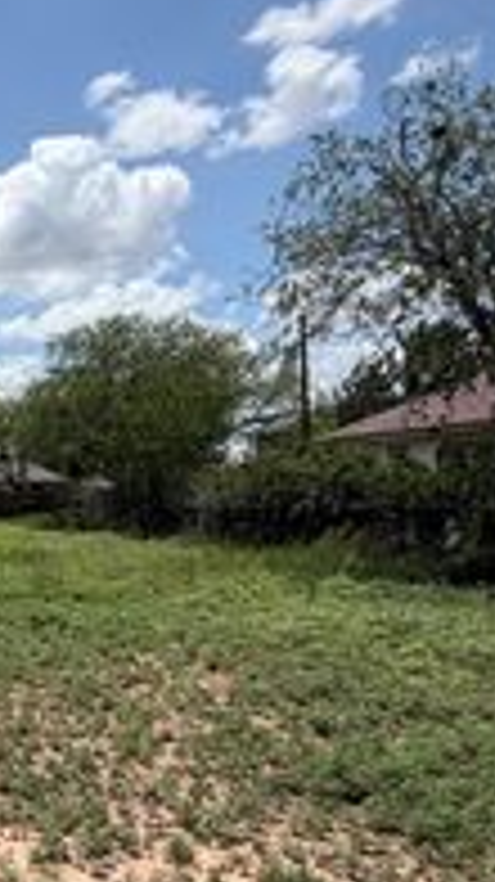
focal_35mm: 39
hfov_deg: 23.5
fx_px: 912
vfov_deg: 51.1
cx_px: -270
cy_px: 556
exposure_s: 1/1285
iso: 20
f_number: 2.2
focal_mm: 2.22
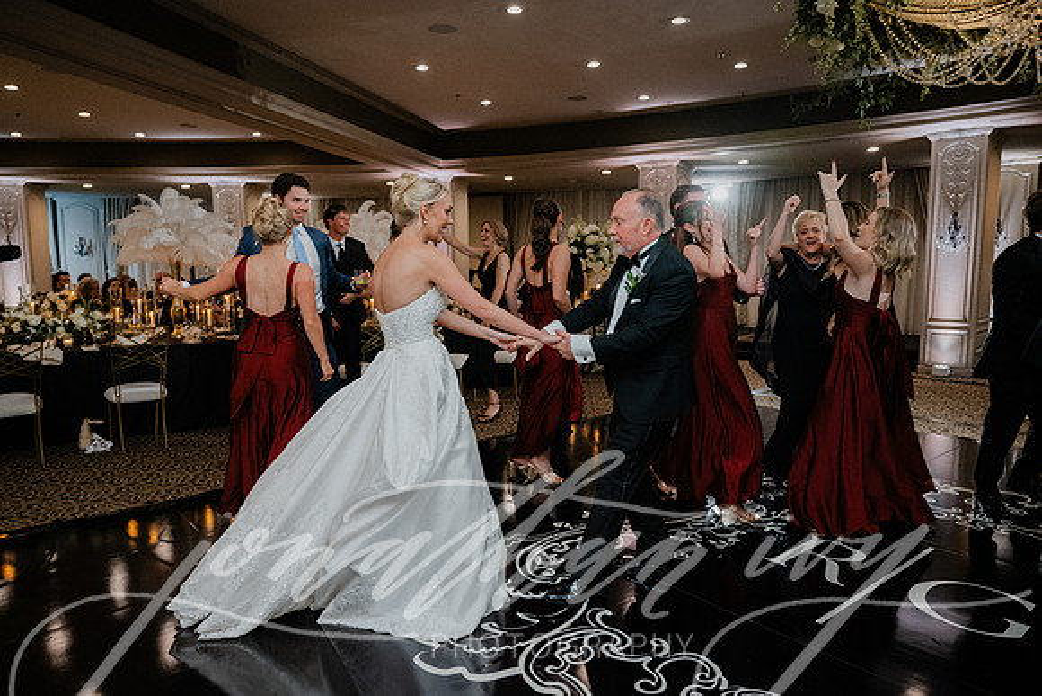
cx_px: 521
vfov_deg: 53.2
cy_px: 348
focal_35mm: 24
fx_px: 695
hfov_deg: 73.7
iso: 2500
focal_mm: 24
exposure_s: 1/160
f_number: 2.8
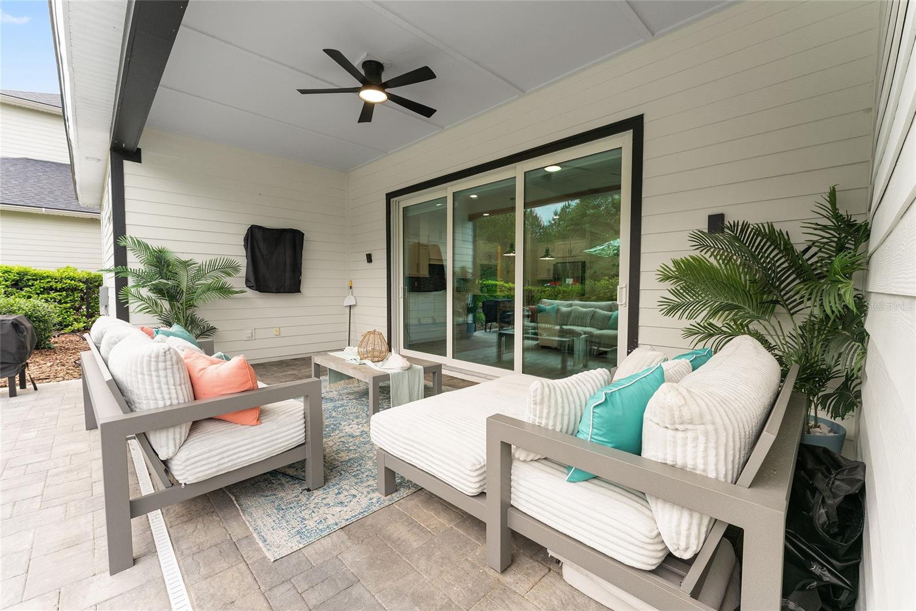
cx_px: 458
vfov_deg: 81.2
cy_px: 306
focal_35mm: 14
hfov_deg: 104.3
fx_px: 356
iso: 400
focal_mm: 14
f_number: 7.1
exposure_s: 1/100
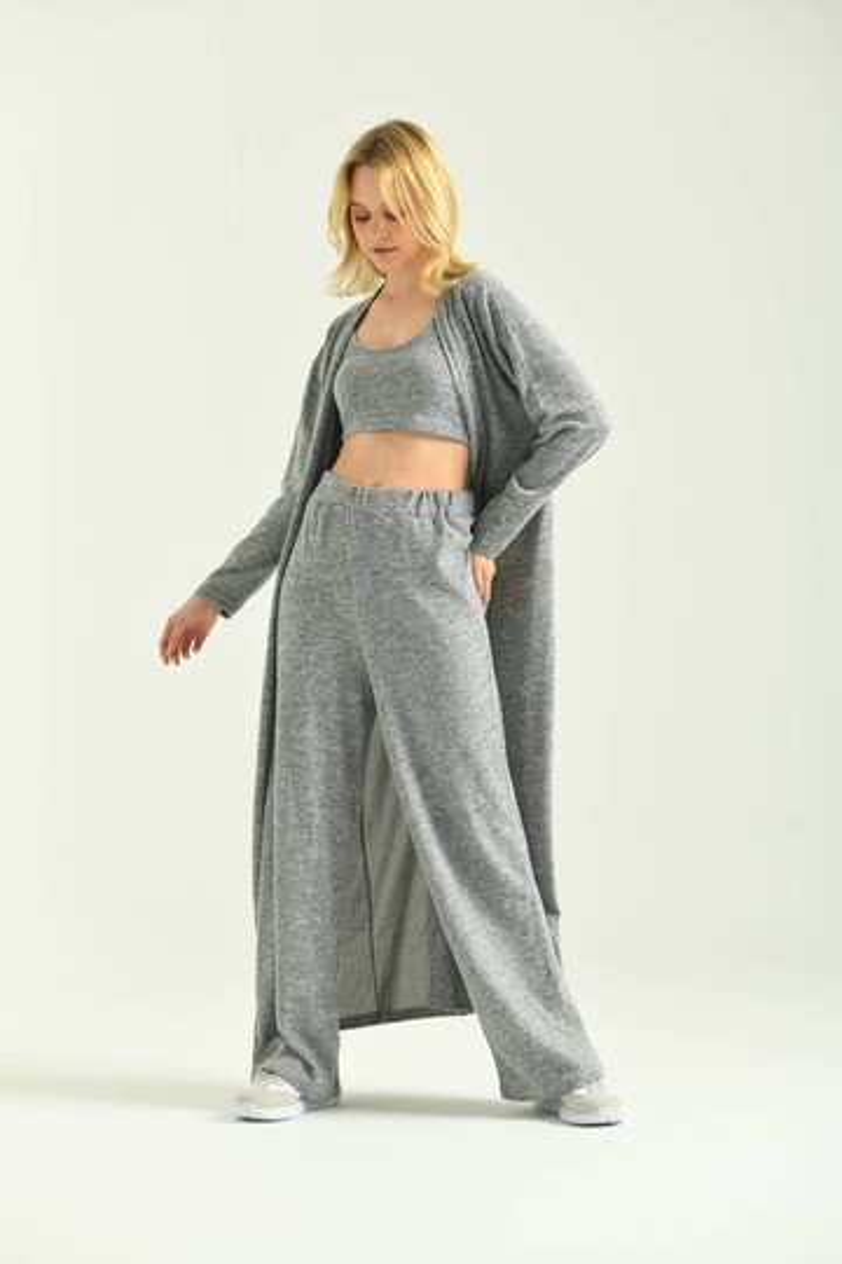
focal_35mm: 85
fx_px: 2982
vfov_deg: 23.9
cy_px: 632
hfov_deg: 16.1
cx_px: 421
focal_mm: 85
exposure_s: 1/160
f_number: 5.6
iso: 125
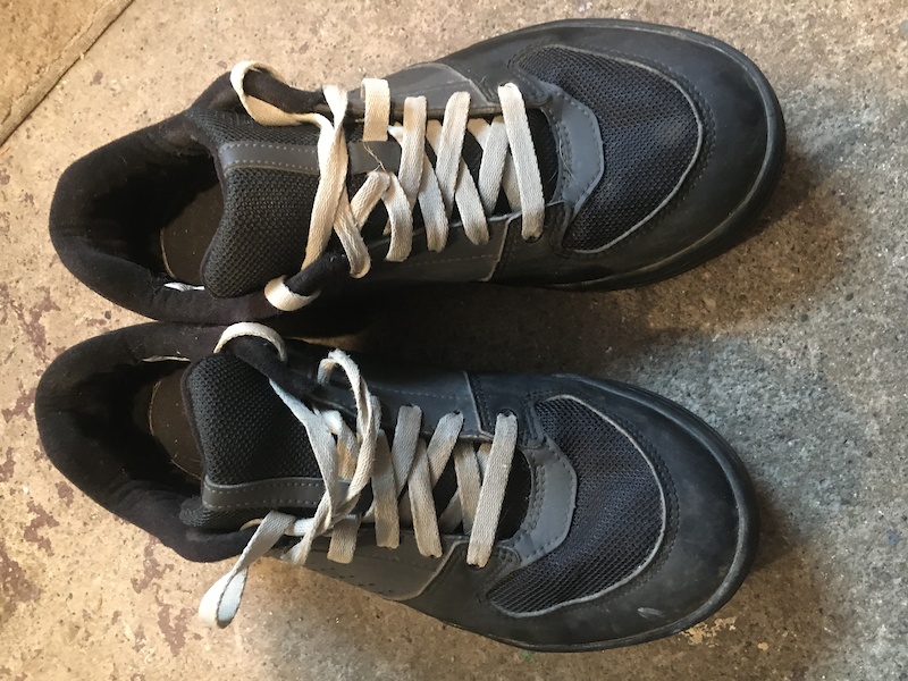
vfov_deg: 48.2
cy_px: 340
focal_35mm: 29
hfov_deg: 61.7
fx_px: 761
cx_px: 454
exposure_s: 1/15
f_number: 2.2
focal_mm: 4.15
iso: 400
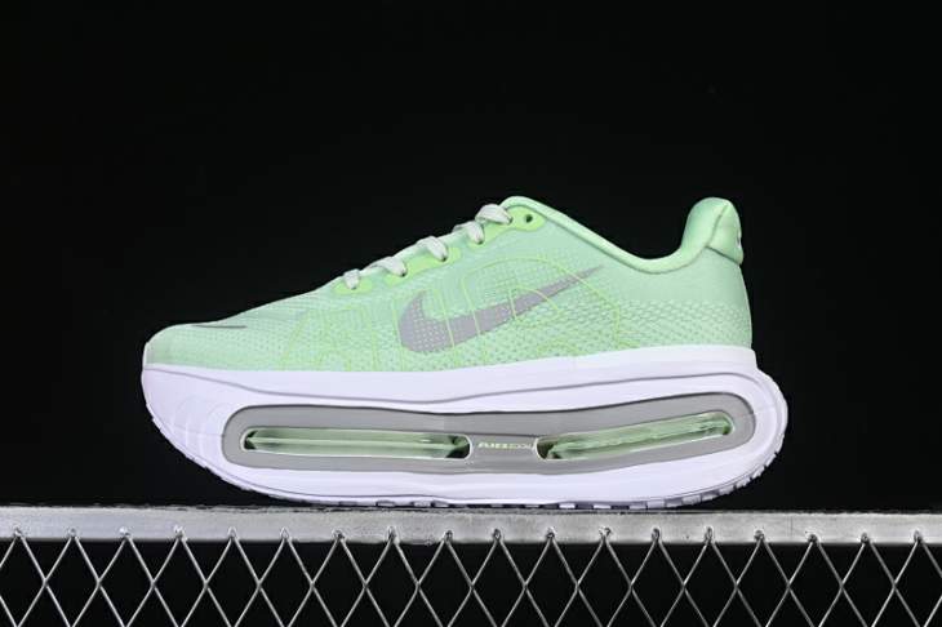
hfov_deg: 27.0
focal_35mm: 75
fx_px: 1962
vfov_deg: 18.2
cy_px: 314
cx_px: 471
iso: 160
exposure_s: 1/100
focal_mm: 50
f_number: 8
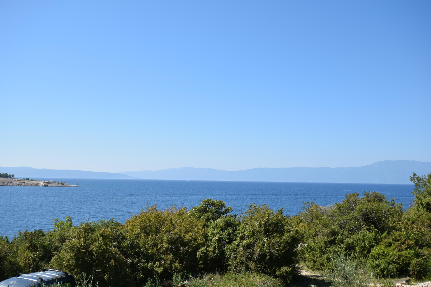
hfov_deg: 53.1
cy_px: 144
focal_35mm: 36
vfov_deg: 36.9
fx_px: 431
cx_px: 216
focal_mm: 24
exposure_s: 1/320
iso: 200
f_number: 9
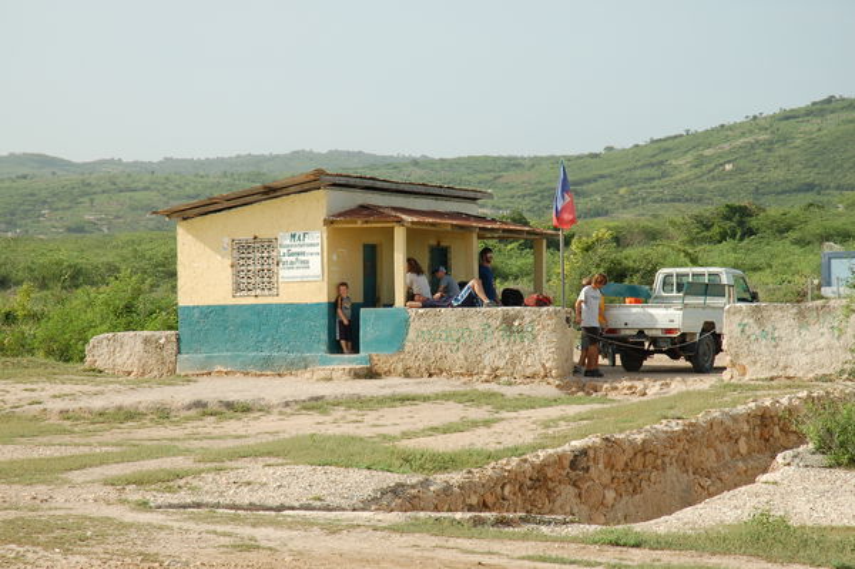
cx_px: 428
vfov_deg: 13.0
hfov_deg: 19.5
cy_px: 284
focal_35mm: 105
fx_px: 2492
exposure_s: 1/250
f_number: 10
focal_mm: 70
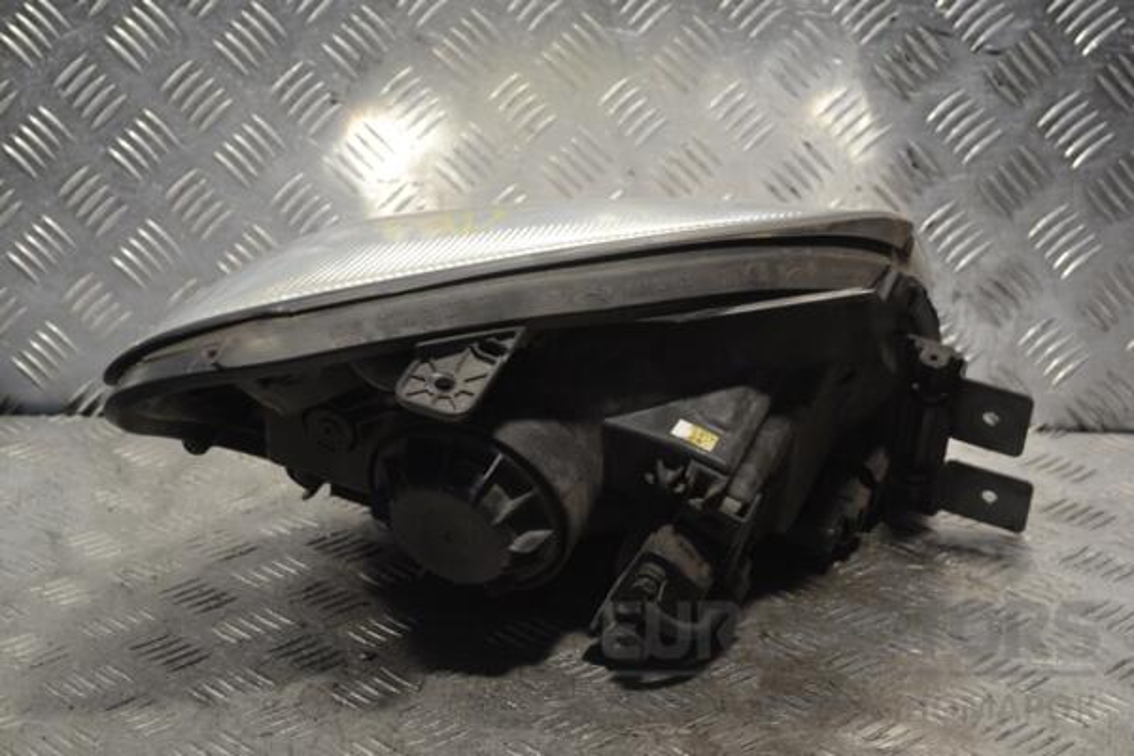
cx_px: 567
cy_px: 378
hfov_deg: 28.1
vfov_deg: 18.9
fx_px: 2268
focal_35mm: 72
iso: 160
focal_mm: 48
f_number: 5.3
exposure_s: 1/30
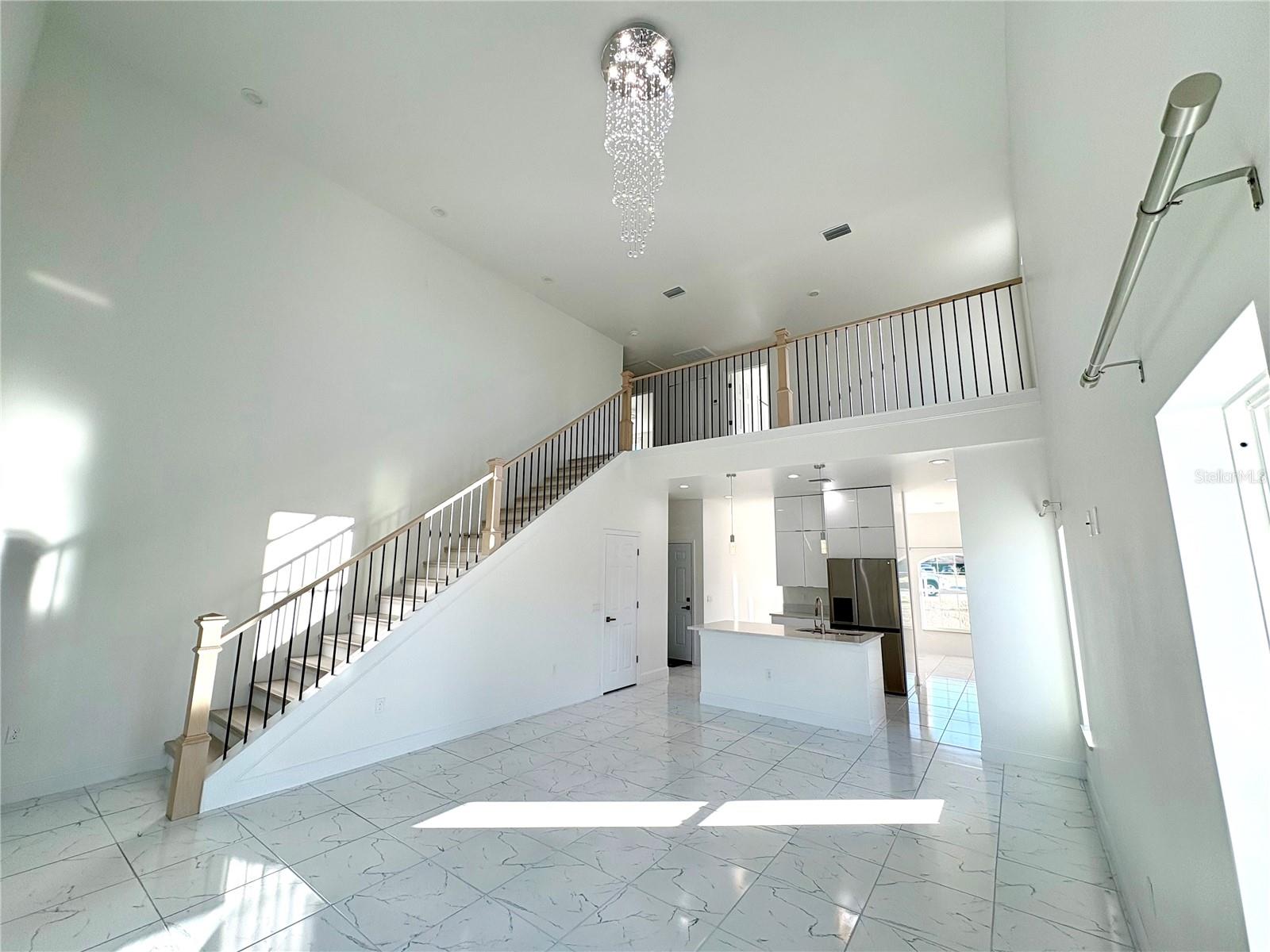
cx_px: 635
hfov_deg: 102.1
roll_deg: -0.8
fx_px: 514
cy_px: 476
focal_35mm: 14
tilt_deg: +10.1
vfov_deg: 85.7
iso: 40
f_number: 2.2
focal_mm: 2.22
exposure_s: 1/202
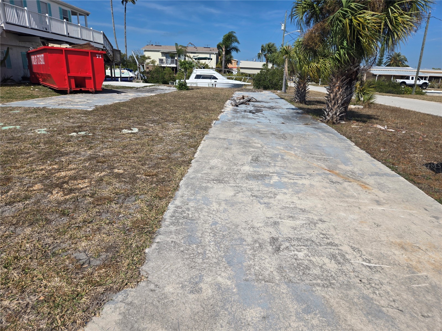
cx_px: 221
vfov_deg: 58.9
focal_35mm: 23
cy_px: 166
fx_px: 294
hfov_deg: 73.9
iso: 25
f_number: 1.8
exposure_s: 1/3464
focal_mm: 5.4
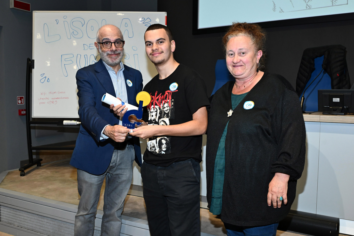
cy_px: 118
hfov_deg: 61.1
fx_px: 300
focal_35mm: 30
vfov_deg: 43.0
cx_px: 177
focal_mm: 30.5
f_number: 6.3
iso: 1250
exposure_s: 1/160
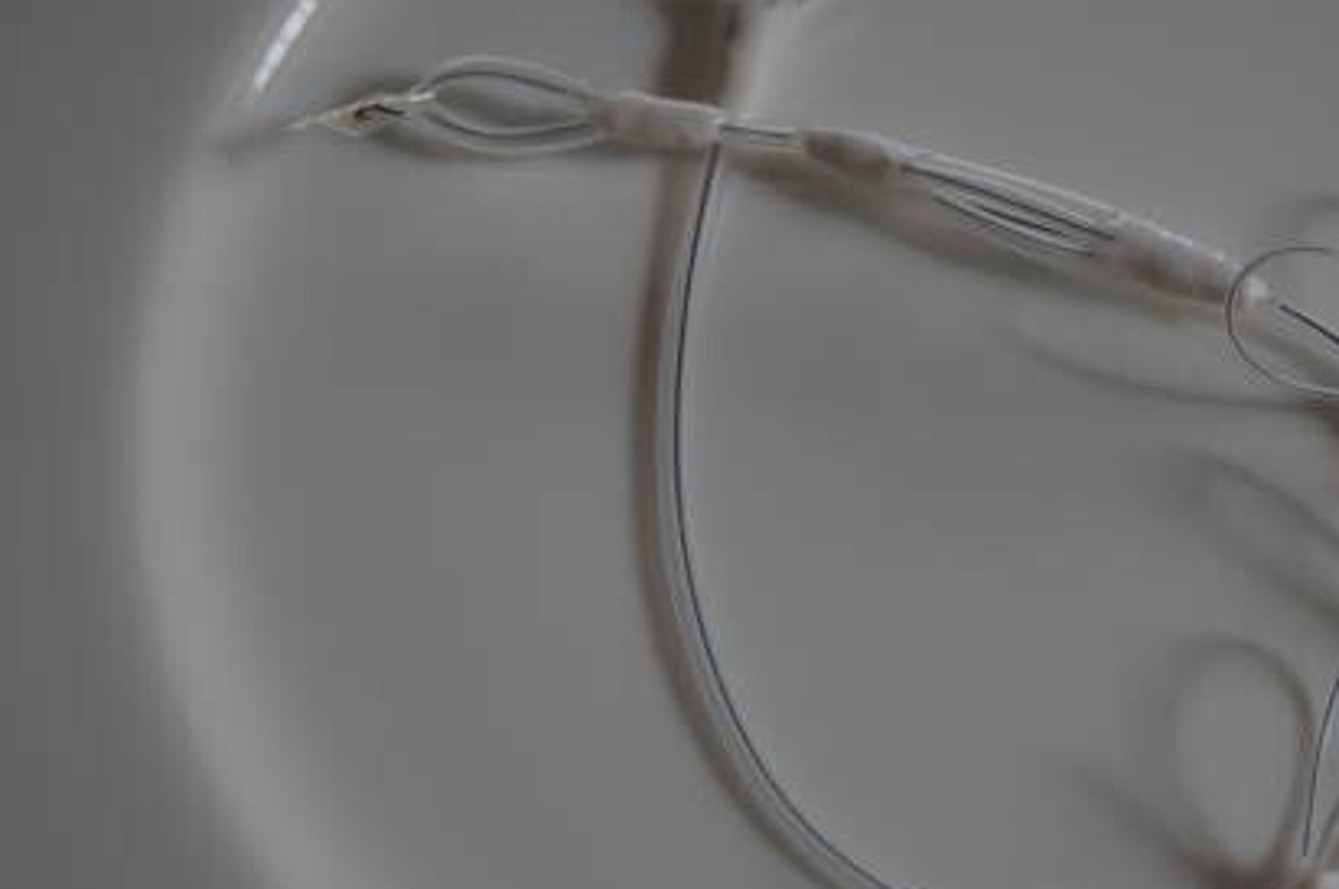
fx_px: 2600
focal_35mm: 70
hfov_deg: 28.5
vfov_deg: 19.4
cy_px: 402
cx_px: 984
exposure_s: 1/60
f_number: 4
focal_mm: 30
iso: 200
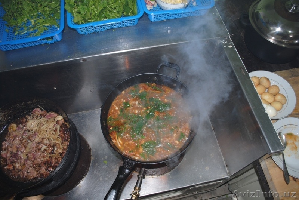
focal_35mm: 27
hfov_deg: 67.3
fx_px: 224
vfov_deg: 48.0
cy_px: 100
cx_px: 150
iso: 200
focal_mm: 18
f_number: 3.5
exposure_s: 1/60
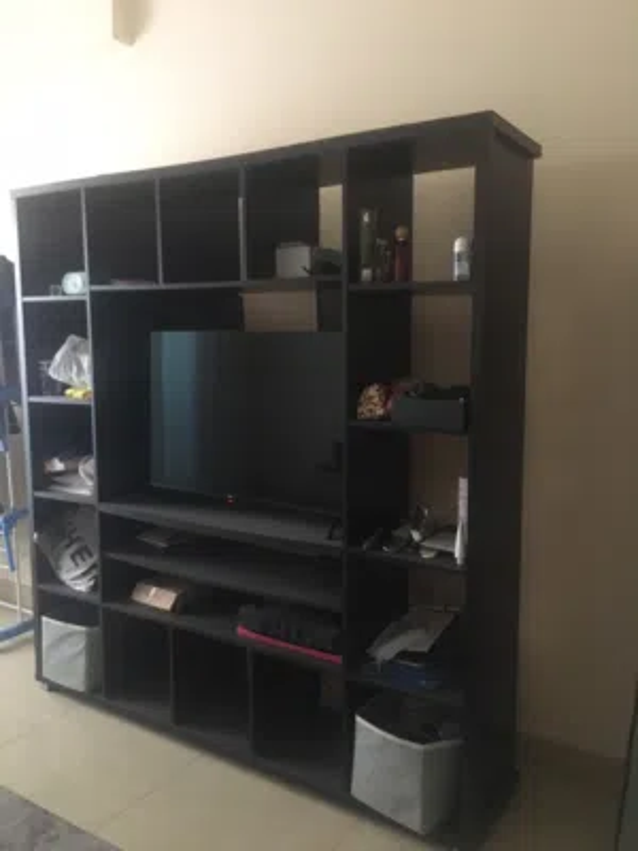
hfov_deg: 48.2
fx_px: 713
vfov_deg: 61.7
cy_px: 426
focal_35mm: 29
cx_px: 319
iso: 320
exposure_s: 1/17
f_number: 2.2
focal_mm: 4.15
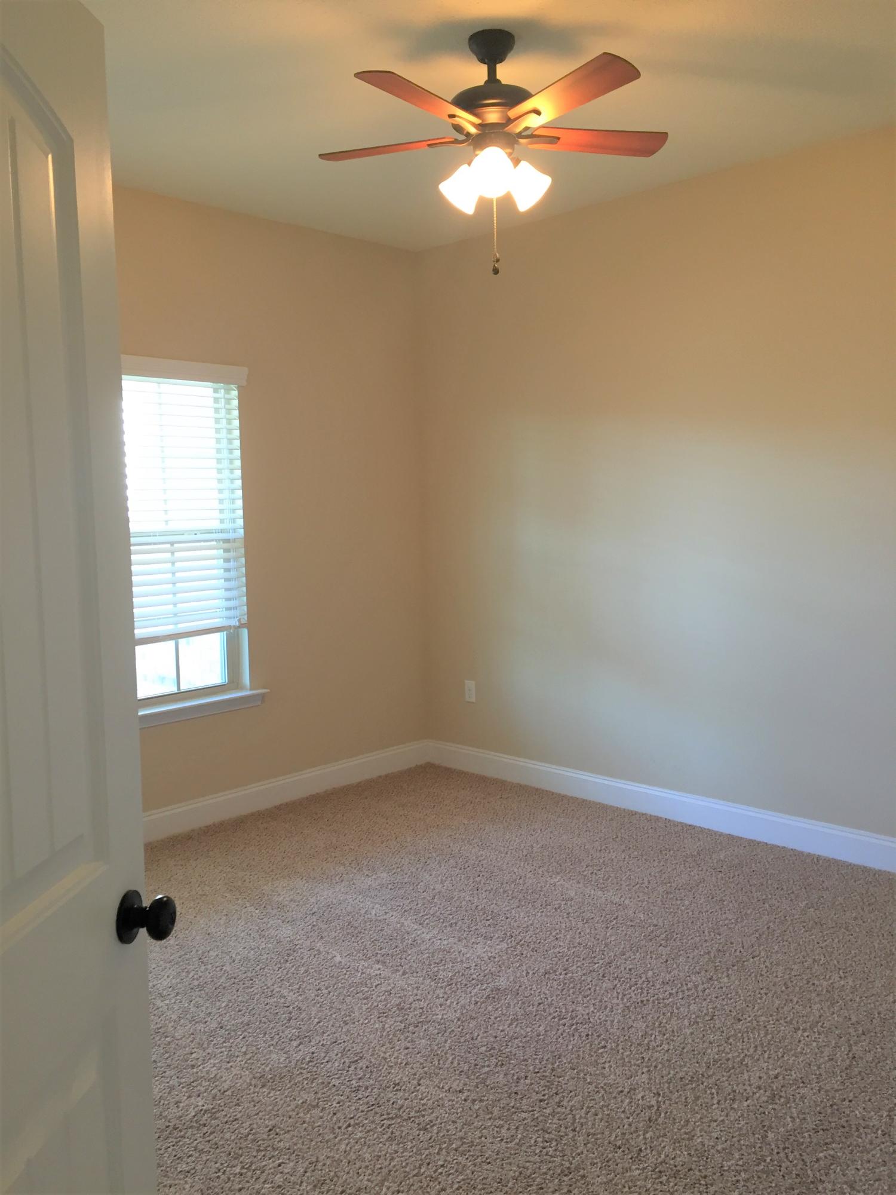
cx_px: 448
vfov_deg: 61.7
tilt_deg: -4.8
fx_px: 1001
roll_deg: +1.3
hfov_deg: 48.2
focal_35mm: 29
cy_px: 598
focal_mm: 4.15
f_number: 2.2
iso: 80
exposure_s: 1/30
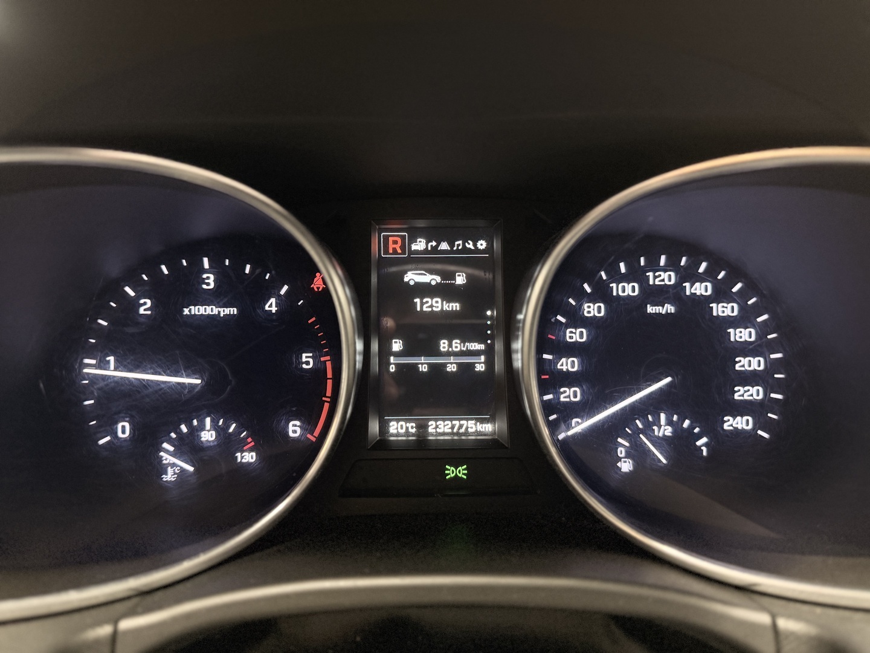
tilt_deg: -24.1
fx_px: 603
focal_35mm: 24
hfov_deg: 71.6
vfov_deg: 56.8
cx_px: 435
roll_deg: -0.1
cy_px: 326
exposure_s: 1/50
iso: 250
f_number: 1.78
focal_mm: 6.76
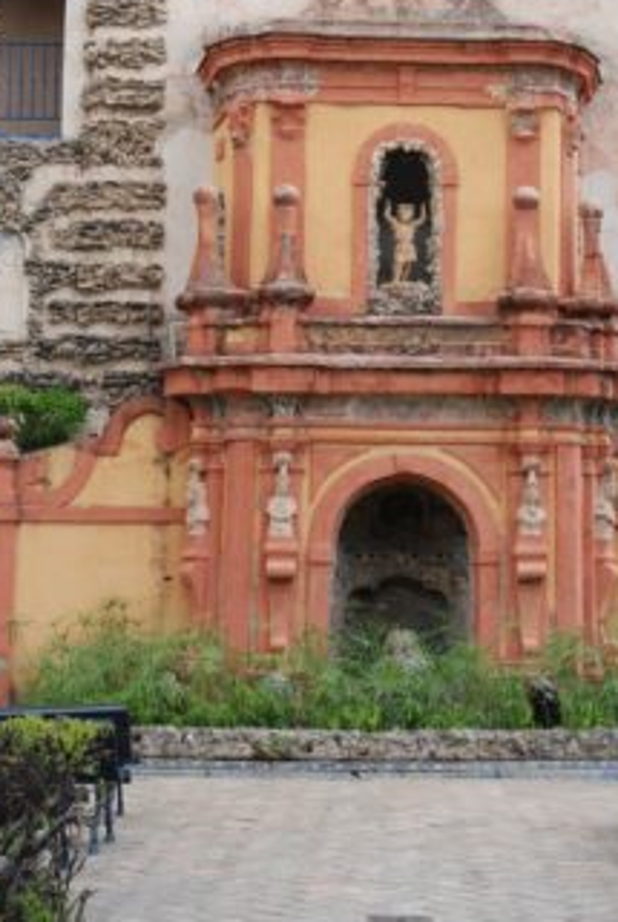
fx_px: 1740
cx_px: 395
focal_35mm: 68
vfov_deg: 29.4
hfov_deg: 20.1
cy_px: 261
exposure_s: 1/100
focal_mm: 29
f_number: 5
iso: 200
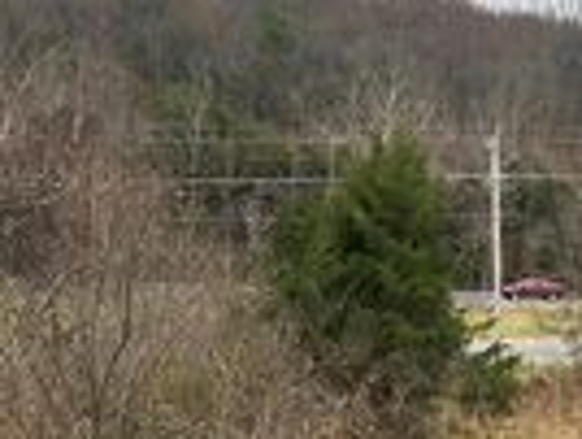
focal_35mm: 97
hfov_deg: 19.5
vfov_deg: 15.1
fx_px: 1634
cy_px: 393
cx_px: 599
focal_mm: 5.7
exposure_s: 1/887
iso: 50
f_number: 1.5
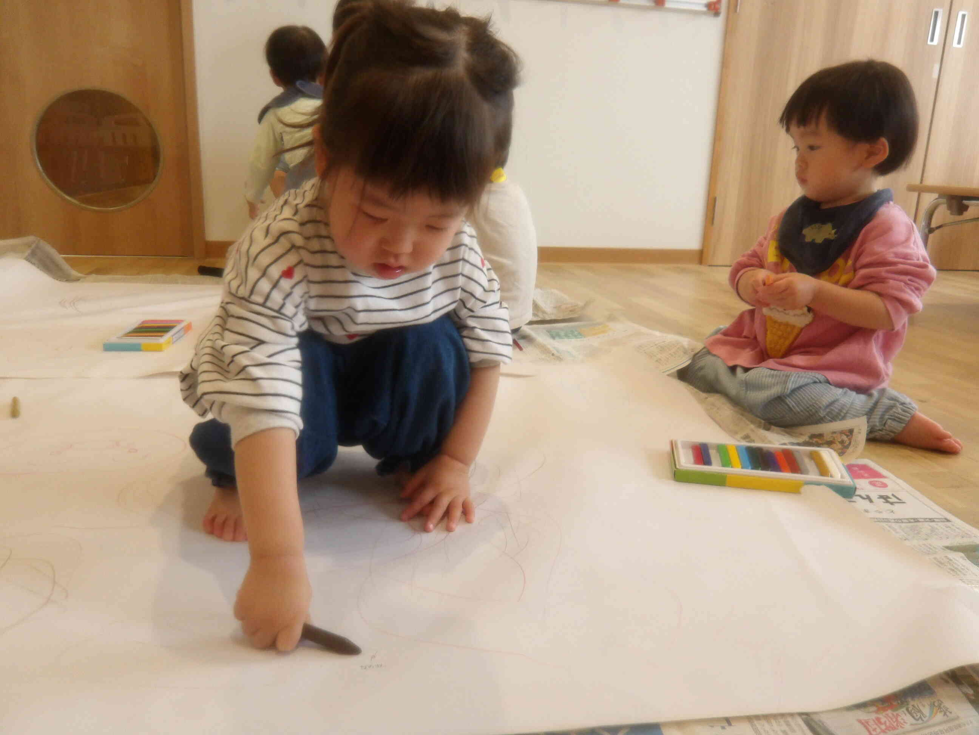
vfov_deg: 51.4
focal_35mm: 27
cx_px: 490
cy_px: 368
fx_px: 764
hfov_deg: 65.3
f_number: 3
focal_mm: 4.9
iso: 322
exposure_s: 1/200
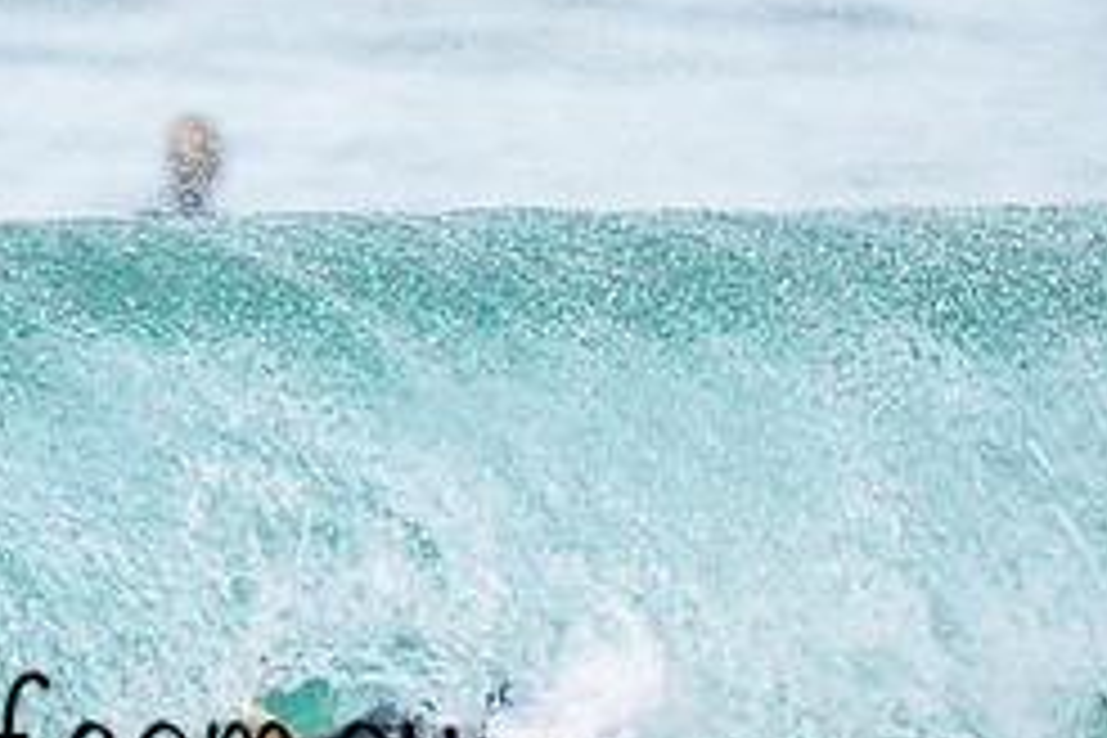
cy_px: 466
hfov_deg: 0.9
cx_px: 339
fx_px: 73794
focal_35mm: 2400
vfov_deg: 0.6
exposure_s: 1/2000
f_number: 6.3
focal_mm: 800
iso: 1600
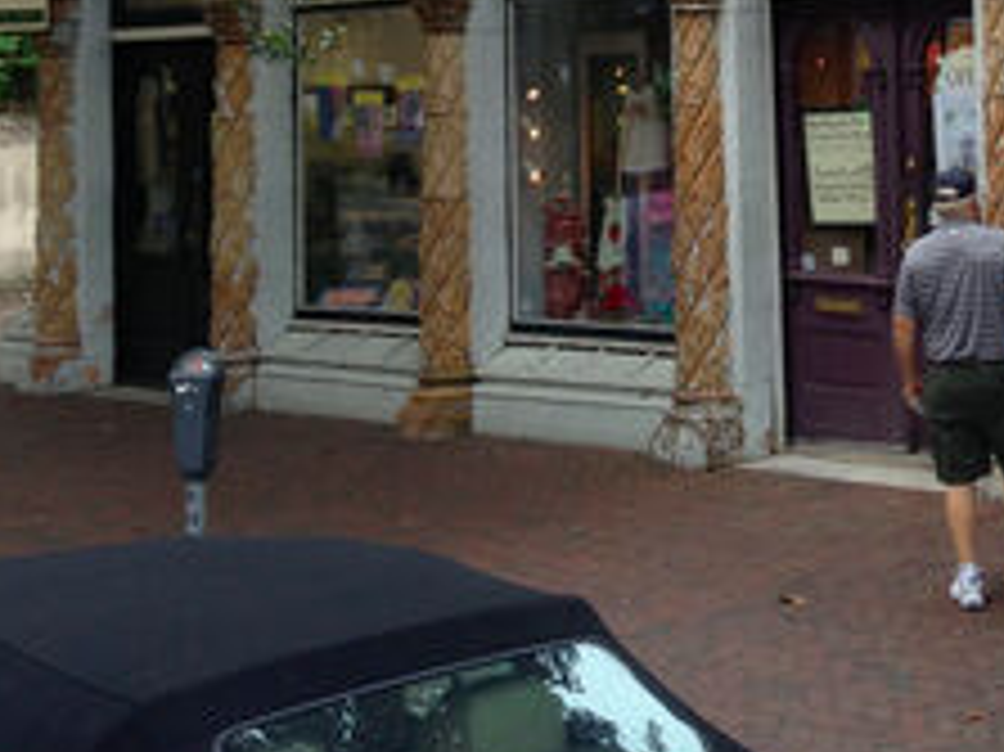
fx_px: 2145
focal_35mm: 74
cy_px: -70
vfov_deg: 19.1
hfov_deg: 25.1
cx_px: 1004
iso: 50
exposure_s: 1/144
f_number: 2.4
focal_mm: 4.13
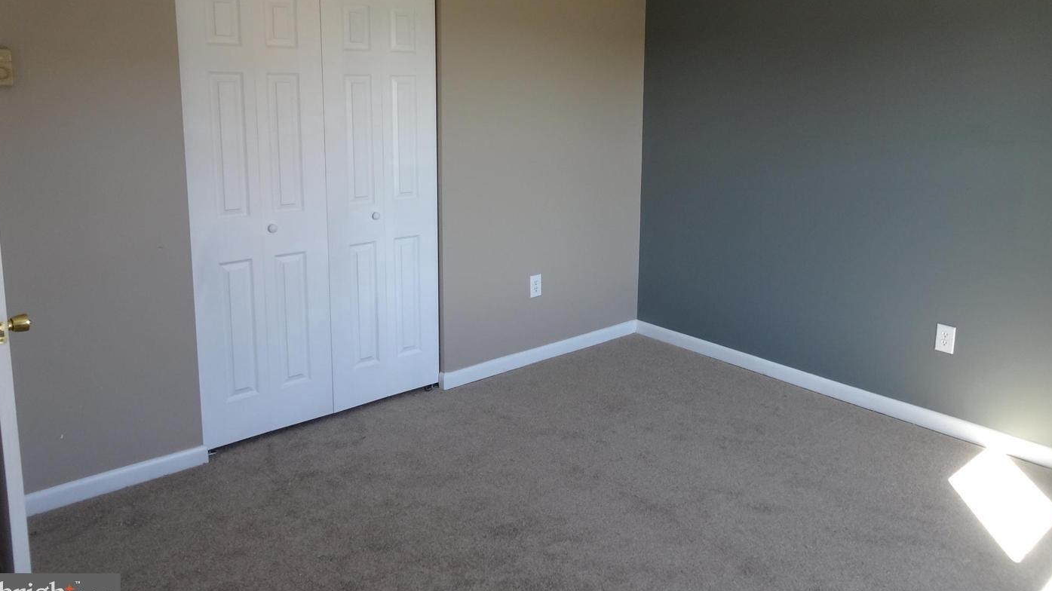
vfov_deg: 42.4
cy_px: 210
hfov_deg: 69.9
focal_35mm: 27
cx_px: 531
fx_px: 753
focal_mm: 4.1
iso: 125
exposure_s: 1/30
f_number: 3.5
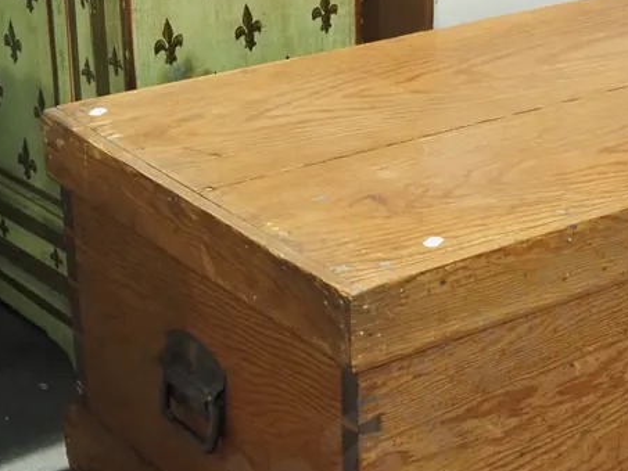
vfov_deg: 15.5
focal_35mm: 95
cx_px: 523
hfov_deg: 20.4
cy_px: 326
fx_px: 1724
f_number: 5.6
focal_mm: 21
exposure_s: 1/60
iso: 2500
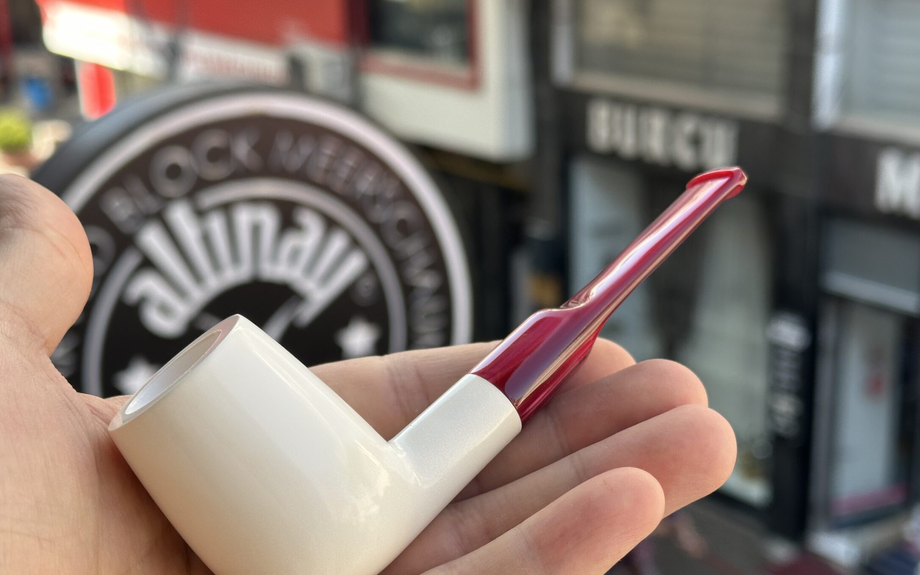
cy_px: 393
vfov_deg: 21.5
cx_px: 441
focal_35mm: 60
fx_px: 1504
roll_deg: +2.3
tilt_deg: -18.4
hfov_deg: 34.0
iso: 64
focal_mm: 6.86
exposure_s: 1/458
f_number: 1.78
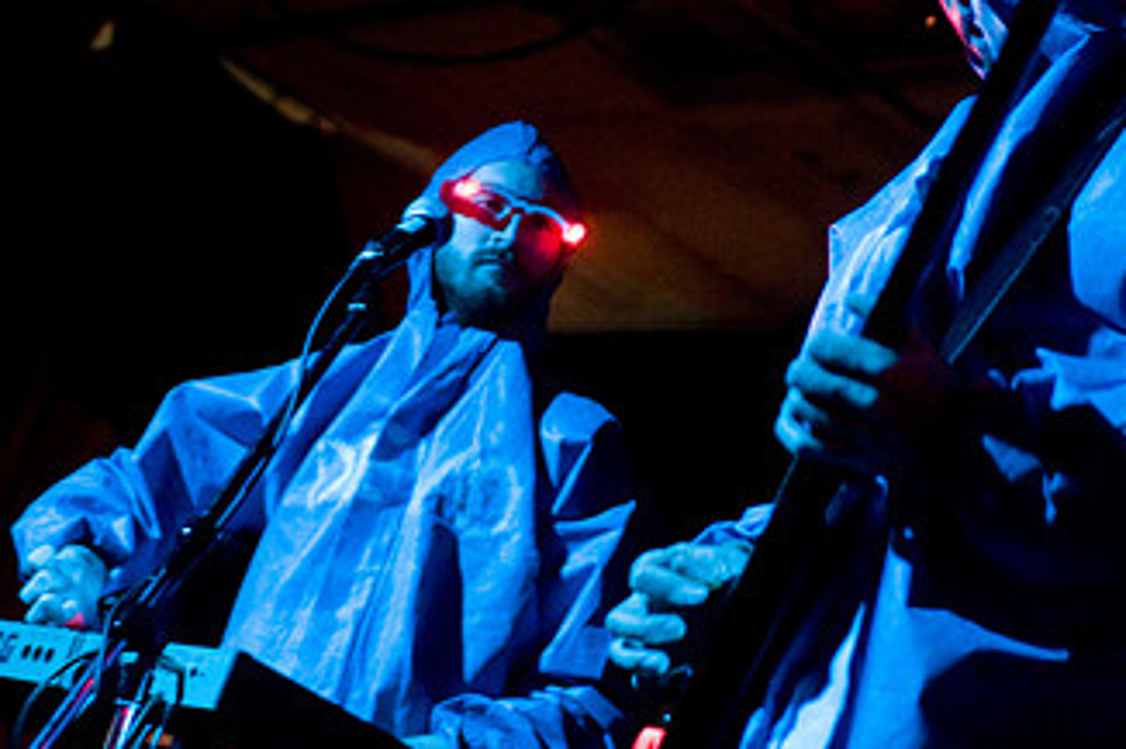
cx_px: 660
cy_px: 240
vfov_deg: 17.0
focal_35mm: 80
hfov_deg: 25.3
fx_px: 2501
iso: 1250
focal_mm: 30
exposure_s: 1/40
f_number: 1.8
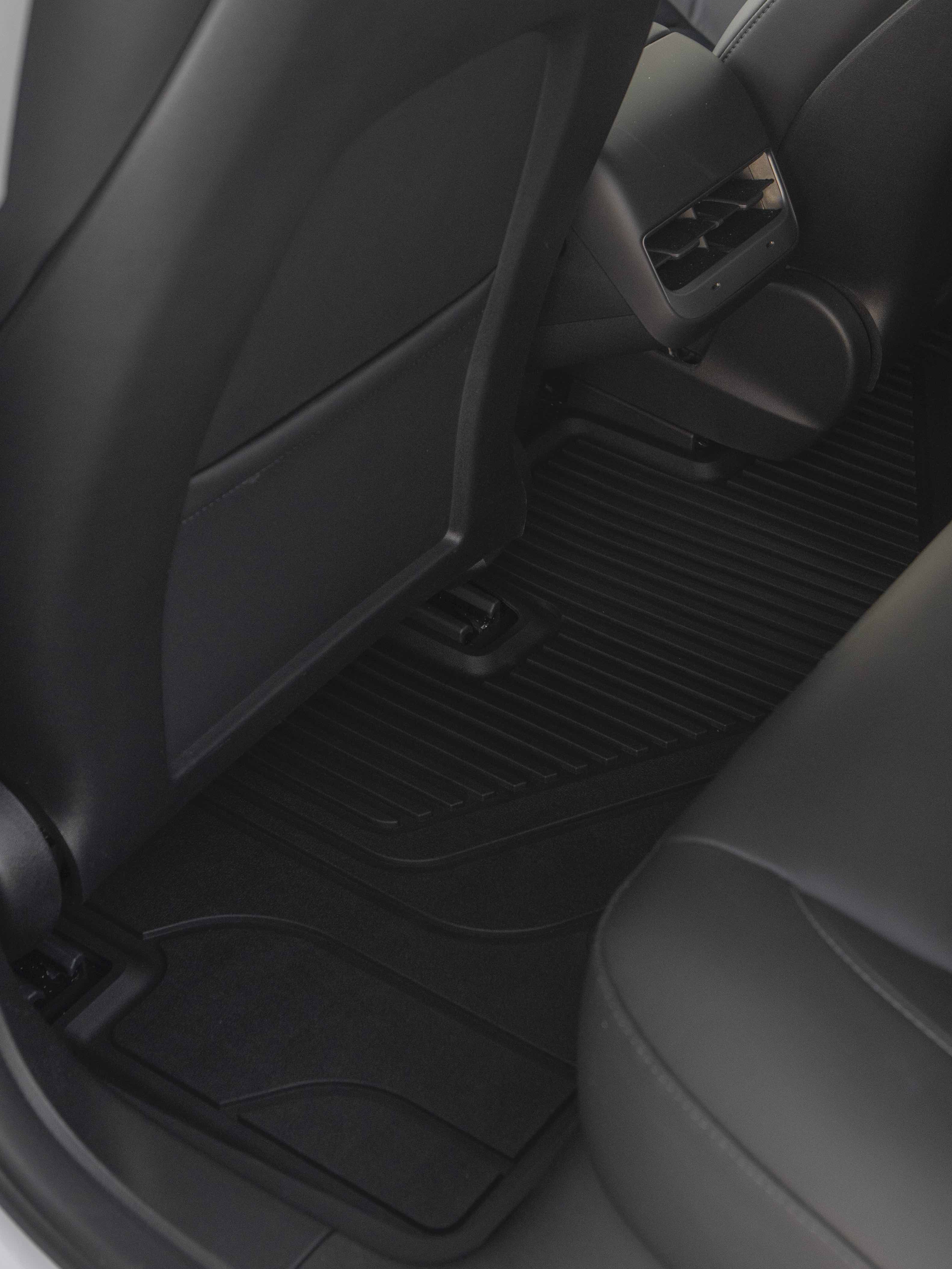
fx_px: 2163
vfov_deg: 32.7
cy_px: 693
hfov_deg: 24.8
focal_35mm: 59
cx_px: 565
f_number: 5
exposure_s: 1/80
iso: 800
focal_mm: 43
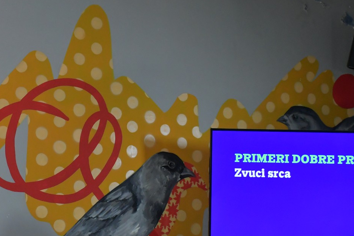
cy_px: 195
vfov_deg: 16.3
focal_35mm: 83
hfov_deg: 24.4
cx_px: 135
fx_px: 816
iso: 1600
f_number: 7.1
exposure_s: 1/125
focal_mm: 24
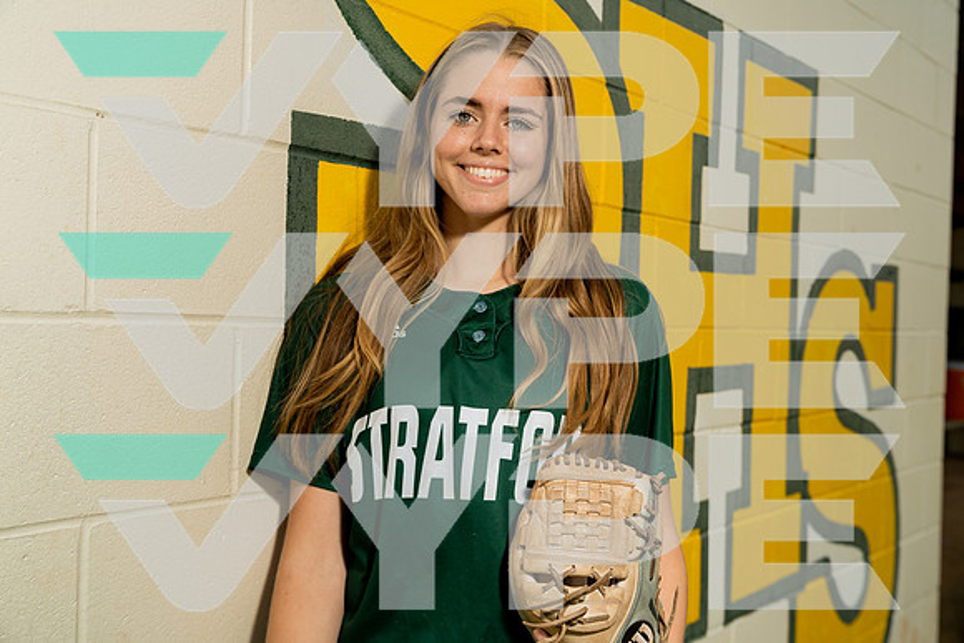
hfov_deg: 44.5
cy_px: 322
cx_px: 482
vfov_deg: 30.5
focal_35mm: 44
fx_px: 1178
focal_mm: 44
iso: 250
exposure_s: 1/250
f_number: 4.5
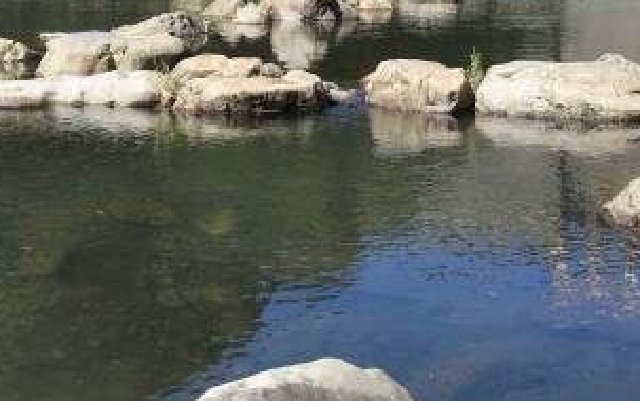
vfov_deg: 19.5
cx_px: 242
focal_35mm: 66
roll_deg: +0.0
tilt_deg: -7.4
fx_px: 1152
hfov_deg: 30.9
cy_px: 74
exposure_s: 1/1368
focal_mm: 3.99
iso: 20
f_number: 1.8
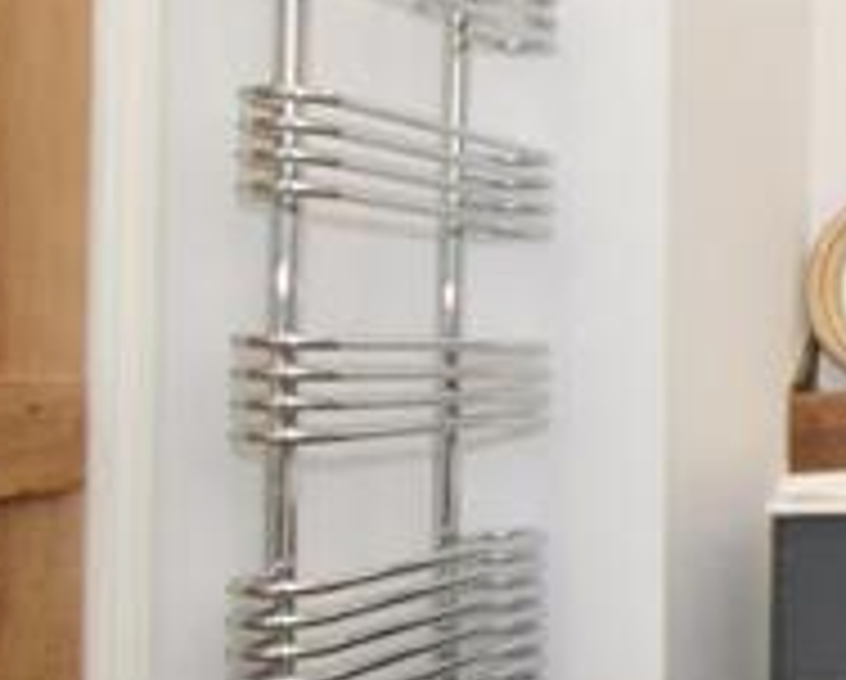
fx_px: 1229
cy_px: 363
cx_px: 1413
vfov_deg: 30.9
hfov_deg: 24.2
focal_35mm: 49
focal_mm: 10
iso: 400
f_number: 5.6
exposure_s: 1/60
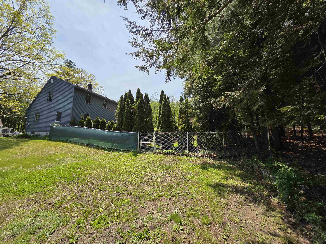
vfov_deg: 89.9
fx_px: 122
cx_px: 163
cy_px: 122
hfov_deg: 106.2
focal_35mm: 13
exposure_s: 1/1839
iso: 50
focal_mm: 2.2
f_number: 2.2
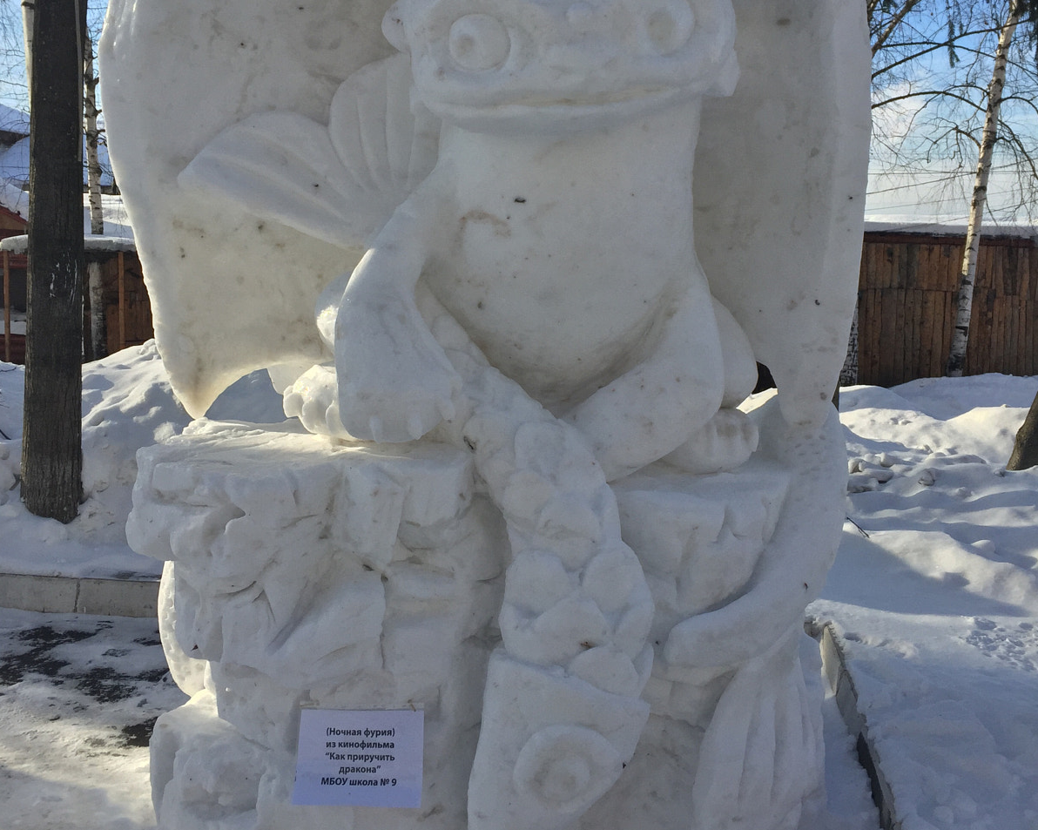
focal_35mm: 38
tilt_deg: -2.5
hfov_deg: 47.9
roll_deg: -1.1
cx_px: 519
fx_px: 1167
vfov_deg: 38.8
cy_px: 300
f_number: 2.2
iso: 32
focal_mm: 4.15
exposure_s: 1/1582
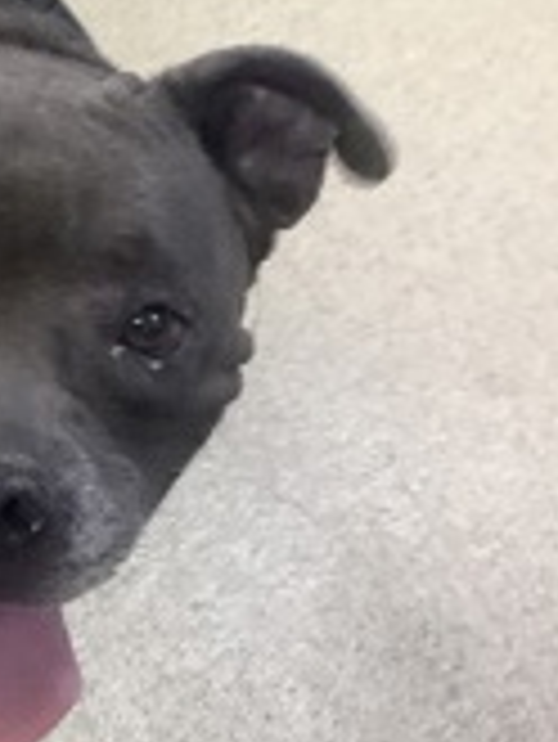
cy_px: 355
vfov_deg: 24.7
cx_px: -119
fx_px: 1696
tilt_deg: -49.6
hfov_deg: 17.7
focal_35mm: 79
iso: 200
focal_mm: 3.3
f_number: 2.4
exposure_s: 1/60
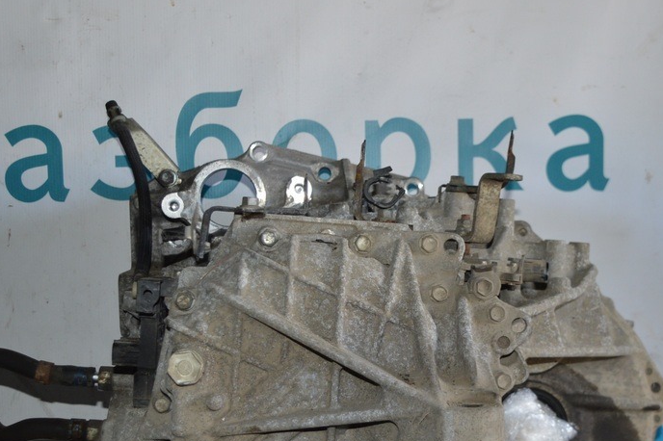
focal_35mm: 65
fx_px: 1192
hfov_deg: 31.1
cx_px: 335
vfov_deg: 20.8
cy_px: 319
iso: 560
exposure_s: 1/60
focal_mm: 29
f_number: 4.2
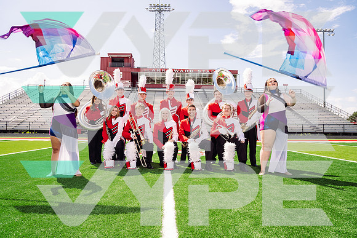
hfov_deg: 73.7
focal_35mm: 24
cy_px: 119
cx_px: 178
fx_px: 238
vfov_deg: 53.2
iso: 64
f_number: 7.1
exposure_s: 1/200
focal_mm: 24
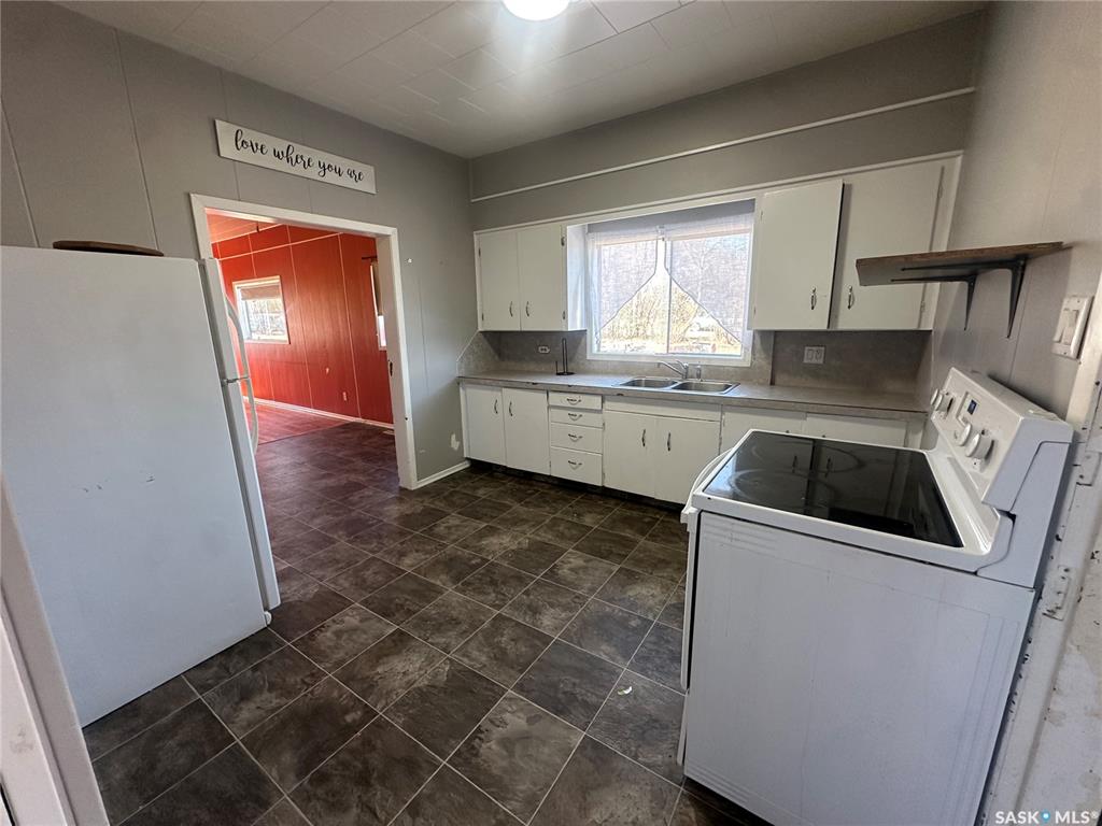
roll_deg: +1.1
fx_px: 446
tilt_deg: -11.7
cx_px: 551
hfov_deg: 102.1
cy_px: 413
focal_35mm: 14
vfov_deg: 85.7
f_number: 2.2
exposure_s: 1/120
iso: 200
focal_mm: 2.22
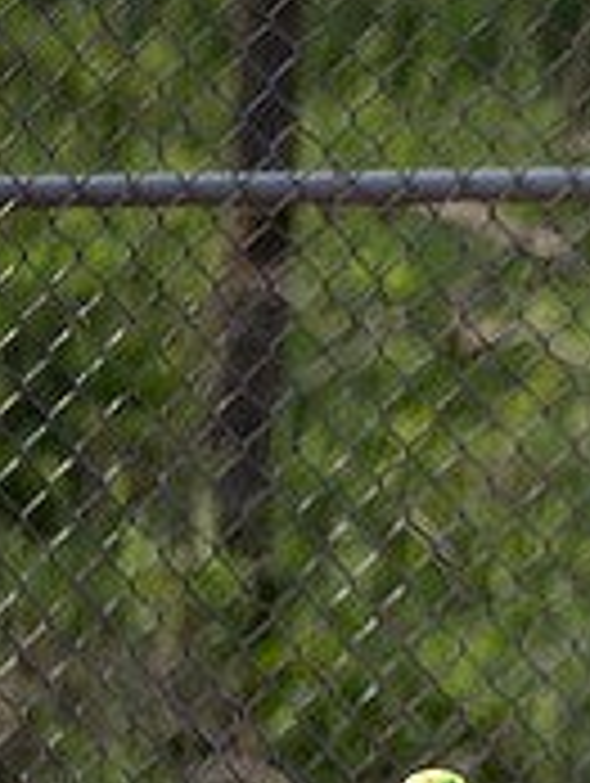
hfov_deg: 2.3
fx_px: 14509
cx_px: 1270
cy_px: 700
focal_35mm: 640
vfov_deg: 3.1
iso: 200
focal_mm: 200
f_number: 3.2
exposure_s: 1/2000
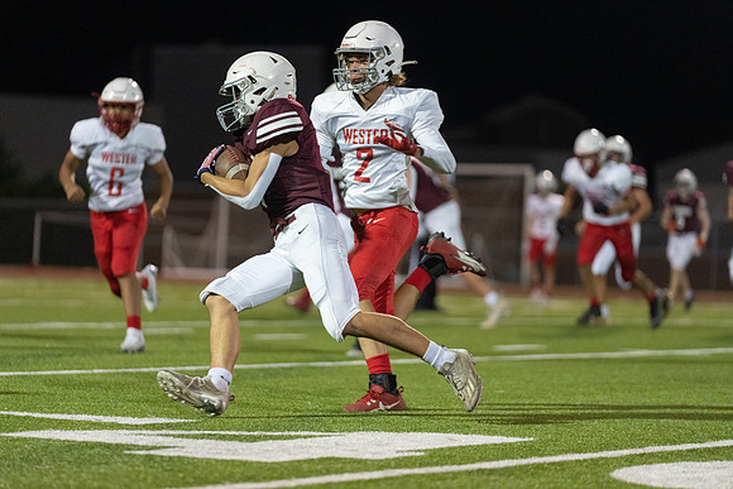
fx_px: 3543
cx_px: 366
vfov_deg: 7.9
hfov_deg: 11.8
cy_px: 244
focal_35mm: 174
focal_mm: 174
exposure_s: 1/1000
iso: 5000
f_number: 2.8
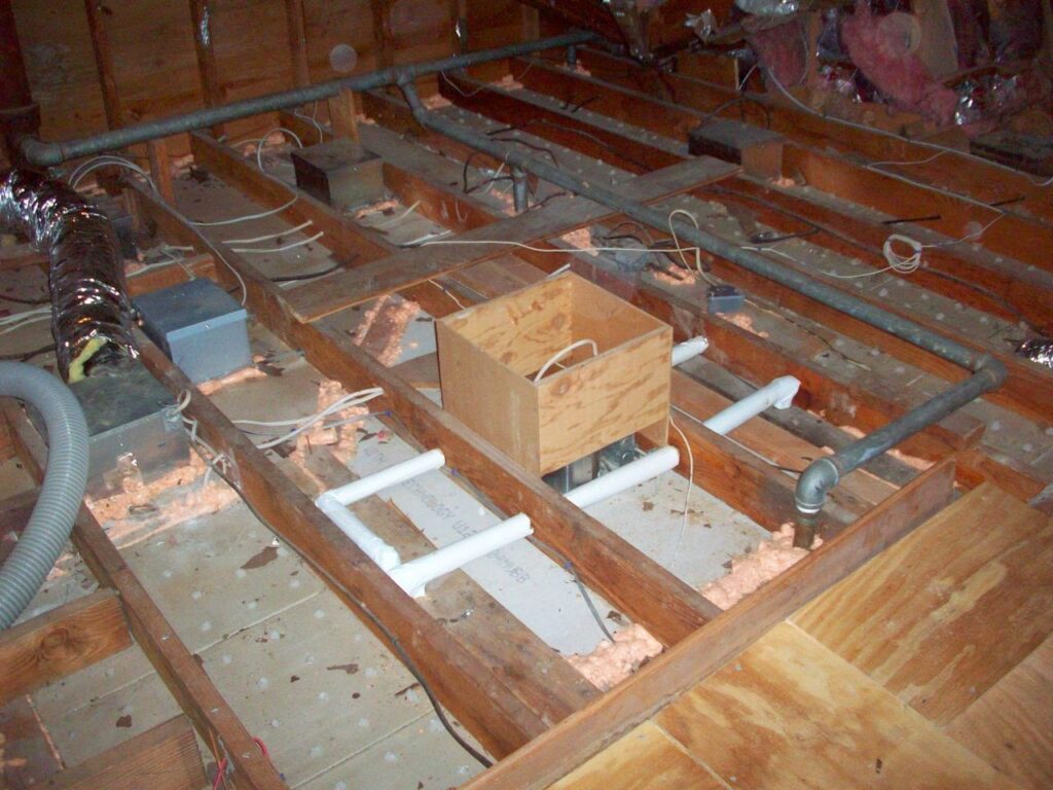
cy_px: 395
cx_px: 526
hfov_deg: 50.1
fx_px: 1126
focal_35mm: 37
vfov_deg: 38.7
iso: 200
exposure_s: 1/64
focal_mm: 6.2
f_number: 2.8
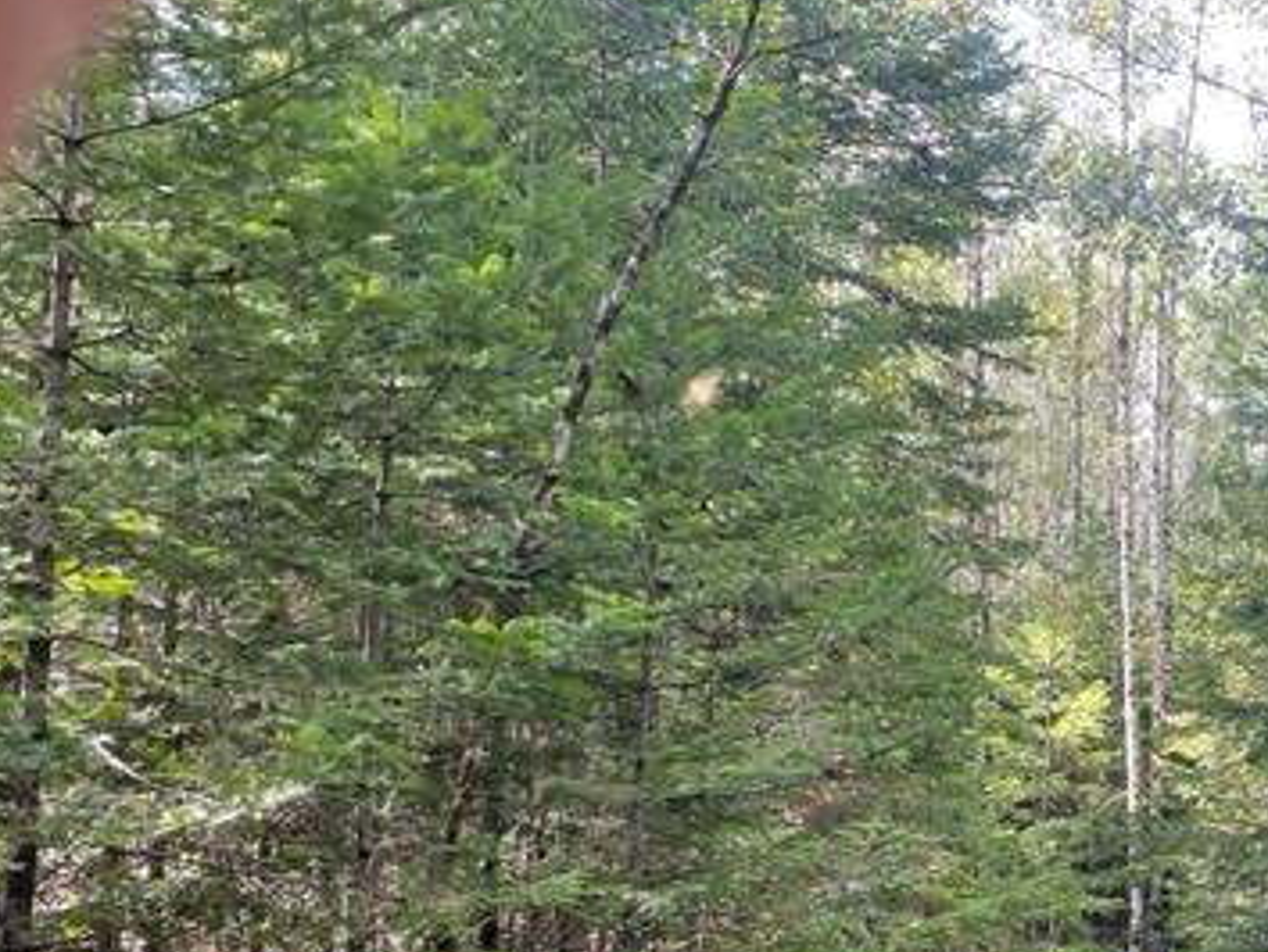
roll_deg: -0.9
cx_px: 1125
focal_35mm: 47
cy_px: 719
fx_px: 1723
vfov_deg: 30.4
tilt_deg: +3.3
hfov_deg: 37.9
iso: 64
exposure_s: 1/121
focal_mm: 4.2
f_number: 1.6
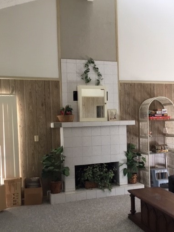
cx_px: 102
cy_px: 127
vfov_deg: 47.8
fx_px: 261
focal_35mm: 39
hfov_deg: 36.7
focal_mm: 3.3
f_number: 2.4
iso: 64
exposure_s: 1/30
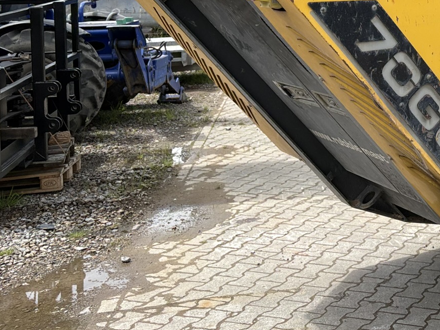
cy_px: -28
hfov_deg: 28.1
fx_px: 775
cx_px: 514
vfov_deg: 22.7
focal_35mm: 61
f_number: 1.6
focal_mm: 5.96
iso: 50
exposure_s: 1/2747
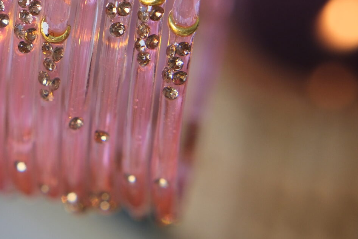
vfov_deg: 10.1
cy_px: -12
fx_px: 1342
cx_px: 25
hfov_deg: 15.0
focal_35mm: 135
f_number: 3.6
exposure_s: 1/125
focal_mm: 33
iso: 640
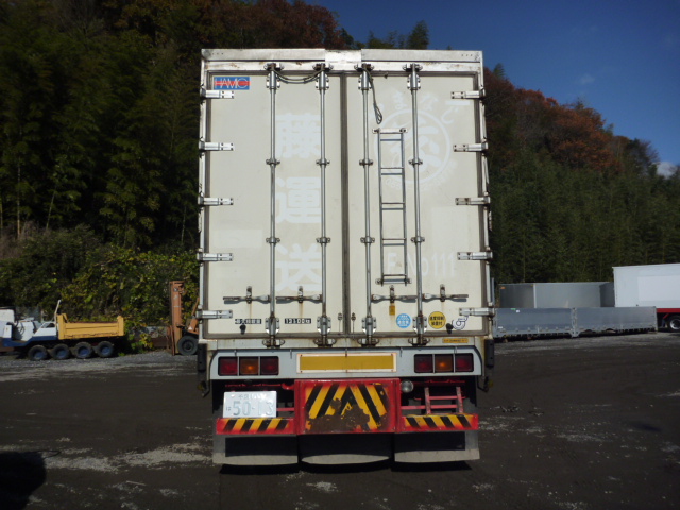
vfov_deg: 49.7
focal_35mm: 28
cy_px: 255
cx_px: 340
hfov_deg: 63.4
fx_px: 550
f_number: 10
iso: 125
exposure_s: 1/400
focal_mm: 4.9
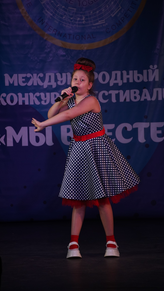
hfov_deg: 5.1
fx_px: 1825
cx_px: 80
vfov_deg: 9.1
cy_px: 145
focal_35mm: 236
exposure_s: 1/400
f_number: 5.6
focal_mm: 225
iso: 2000
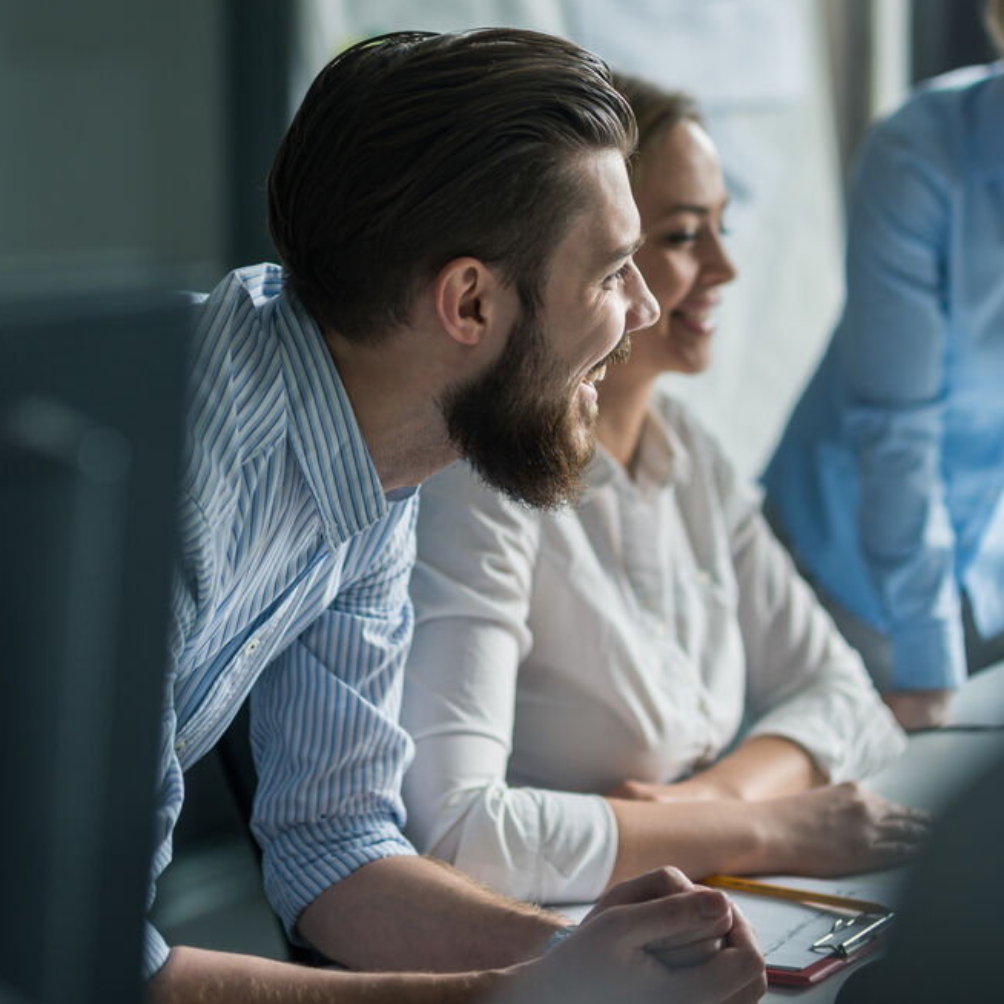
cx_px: 548
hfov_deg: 19.1
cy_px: 320
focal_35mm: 91
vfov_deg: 19.0
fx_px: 2986
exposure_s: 1/400
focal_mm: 50
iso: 200
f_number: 1.8
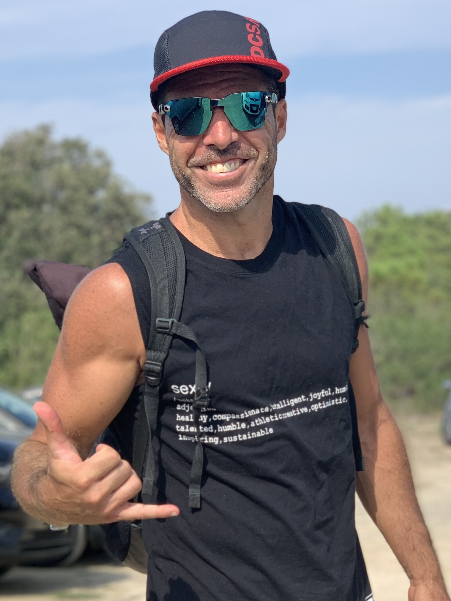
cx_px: 226
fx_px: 903
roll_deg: +2.4
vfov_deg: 36.8
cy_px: 300
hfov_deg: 28.0
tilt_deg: -4.9
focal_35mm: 52
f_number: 2.4
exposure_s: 1/841
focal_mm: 6
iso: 16
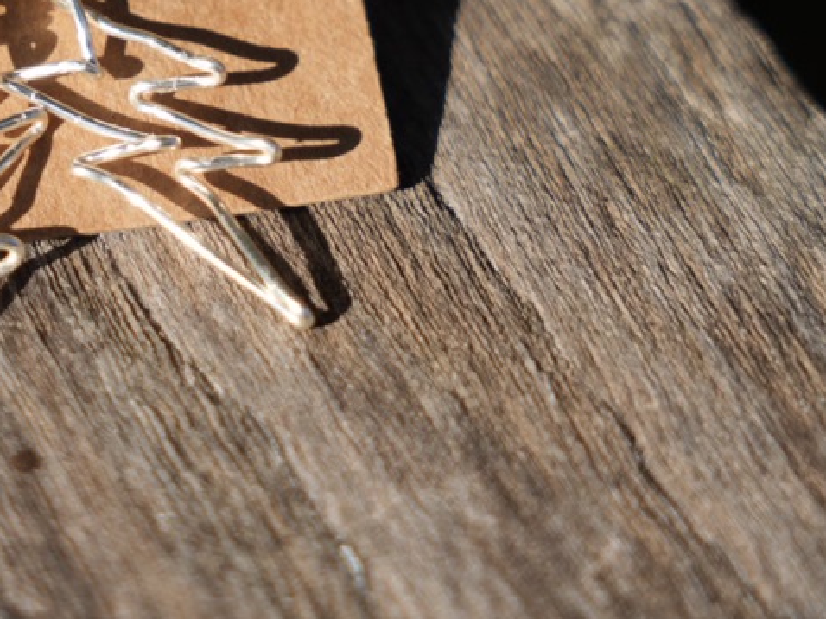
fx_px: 3481
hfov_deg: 13.4
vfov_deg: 10.0
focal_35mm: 146
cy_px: -64
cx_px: 88
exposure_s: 1/500
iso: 100
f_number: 4.5
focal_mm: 60.4
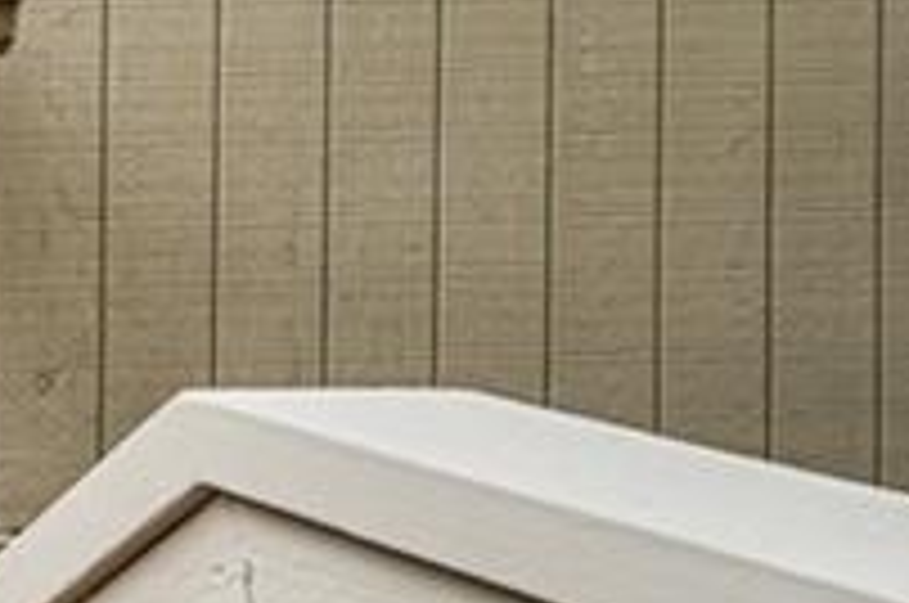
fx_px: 2042
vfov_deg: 16.4
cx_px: -1148
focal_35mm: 81
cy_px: -4
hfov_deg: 15.9
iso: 100
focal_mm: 16
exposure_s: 1/25
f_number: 8
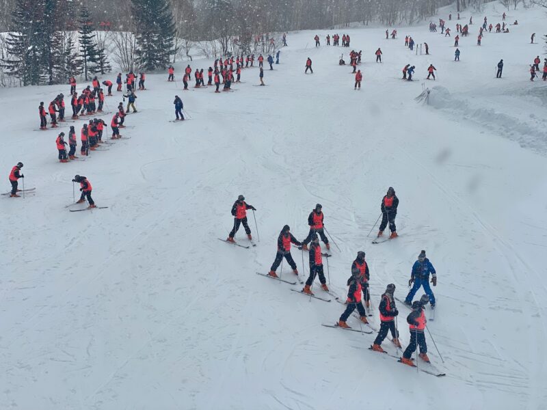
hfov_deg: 36.8
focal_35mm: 52
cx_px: 274
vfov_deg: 28.0
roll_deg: -2.2
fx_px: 822
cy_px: 205
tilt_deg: -10.0
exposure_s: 1/3690
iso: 25
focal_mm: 6
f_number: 2
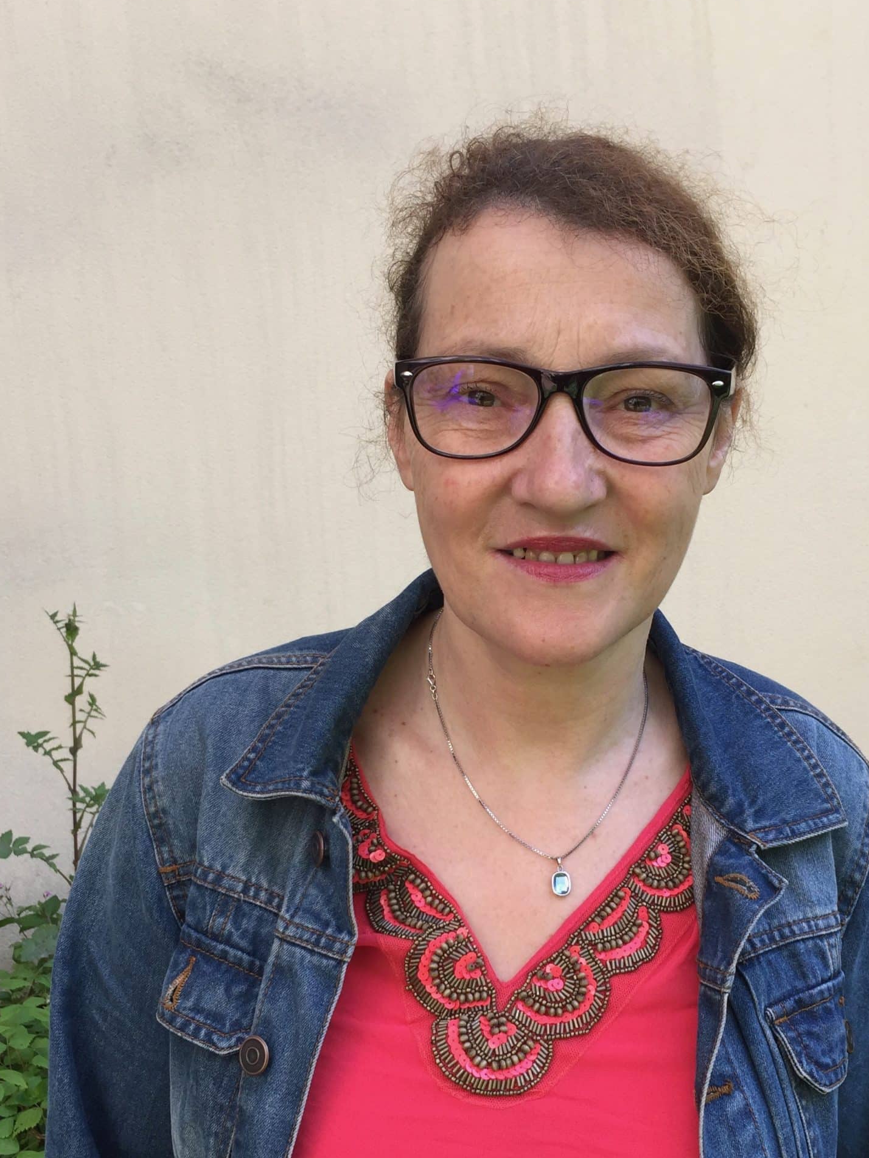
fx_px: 1305
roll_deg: +1.0
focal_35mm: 39
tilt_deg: -7.7
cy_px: 692
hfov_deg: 36.8
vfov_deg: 47.6
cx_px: 492
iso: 32
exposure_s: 1/216
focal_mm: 4.15
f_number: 2.2
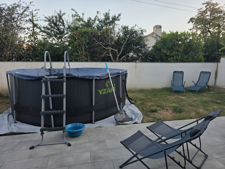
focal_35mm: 23
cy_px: 84
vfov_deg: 58.9
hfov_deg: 73.9
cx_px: 112
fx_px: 149
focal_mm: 6.3
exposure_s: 1/359
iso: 50
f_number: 1.7
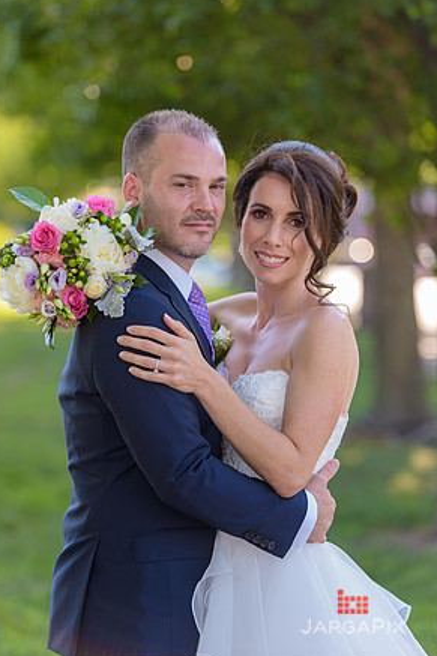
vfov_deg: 14.8
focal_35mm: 139
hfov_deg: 9.9
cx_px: 218
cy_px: 329
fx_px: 2533
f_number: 3.2
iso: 200
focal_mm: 135
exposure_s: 1/250
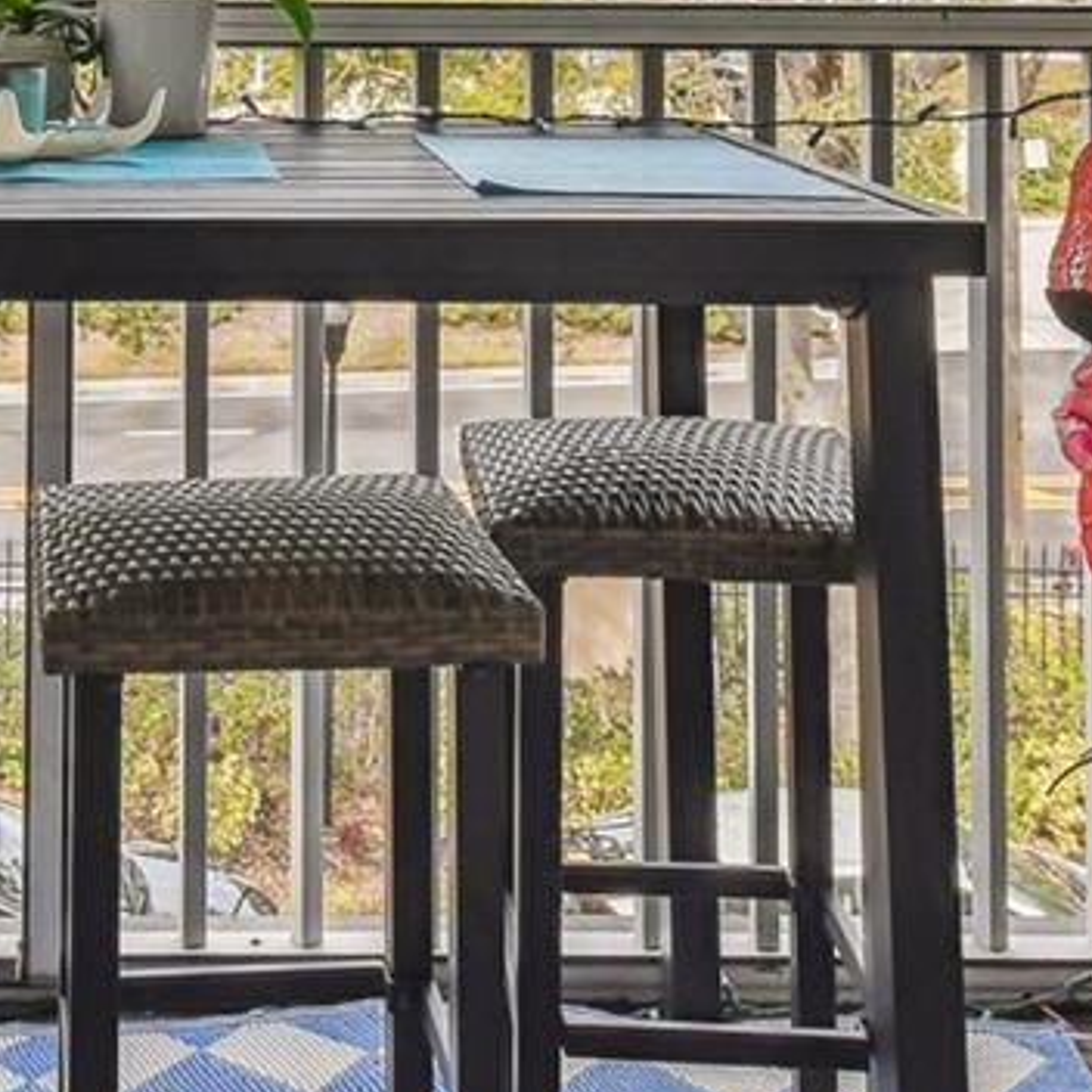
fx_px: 2070
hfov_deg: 28.8
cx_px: 195
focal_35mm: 58
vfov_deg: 26.9
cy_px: -140
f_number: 7.1
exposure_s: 1/200
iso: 100
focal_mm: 10
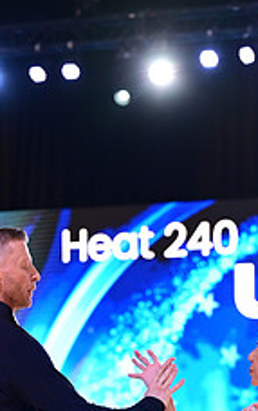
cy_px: 501
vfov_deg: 11.3
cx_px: 200
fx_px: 2031
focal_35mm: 181
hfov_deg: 7.3
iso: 2000
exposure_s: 1/400
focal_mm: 70
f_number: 2.8
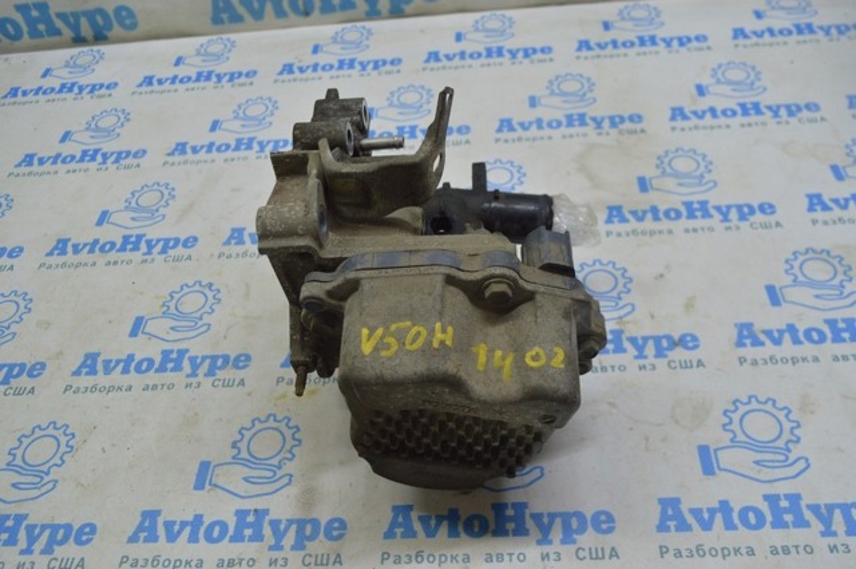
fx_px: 784
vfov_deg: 39.9
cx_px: 428
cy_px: 284
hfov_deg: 57.3
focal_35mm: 33
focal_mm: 22
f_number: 5.6
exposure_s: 1/40
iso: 400
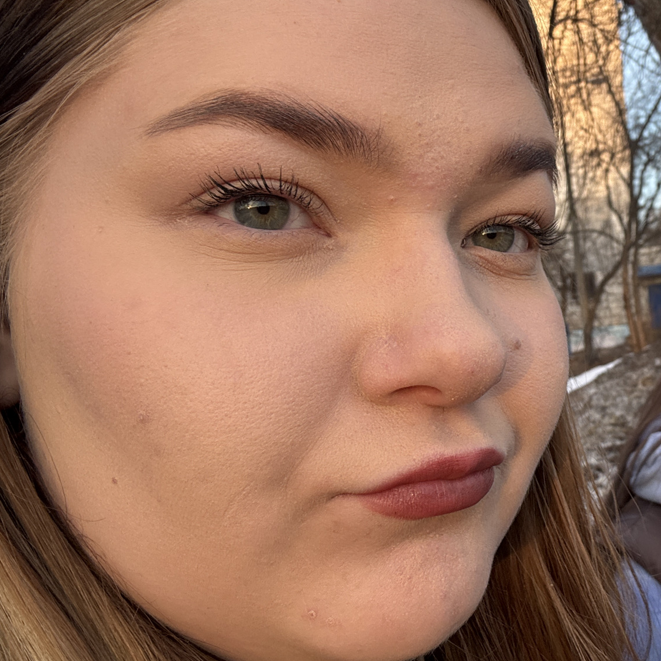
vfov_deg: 46.0
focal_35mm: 36
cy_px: 333
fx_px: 778
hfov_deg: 42.5
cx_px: 584
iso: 32
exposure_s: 1/121
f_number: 1.9
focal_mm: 2.69
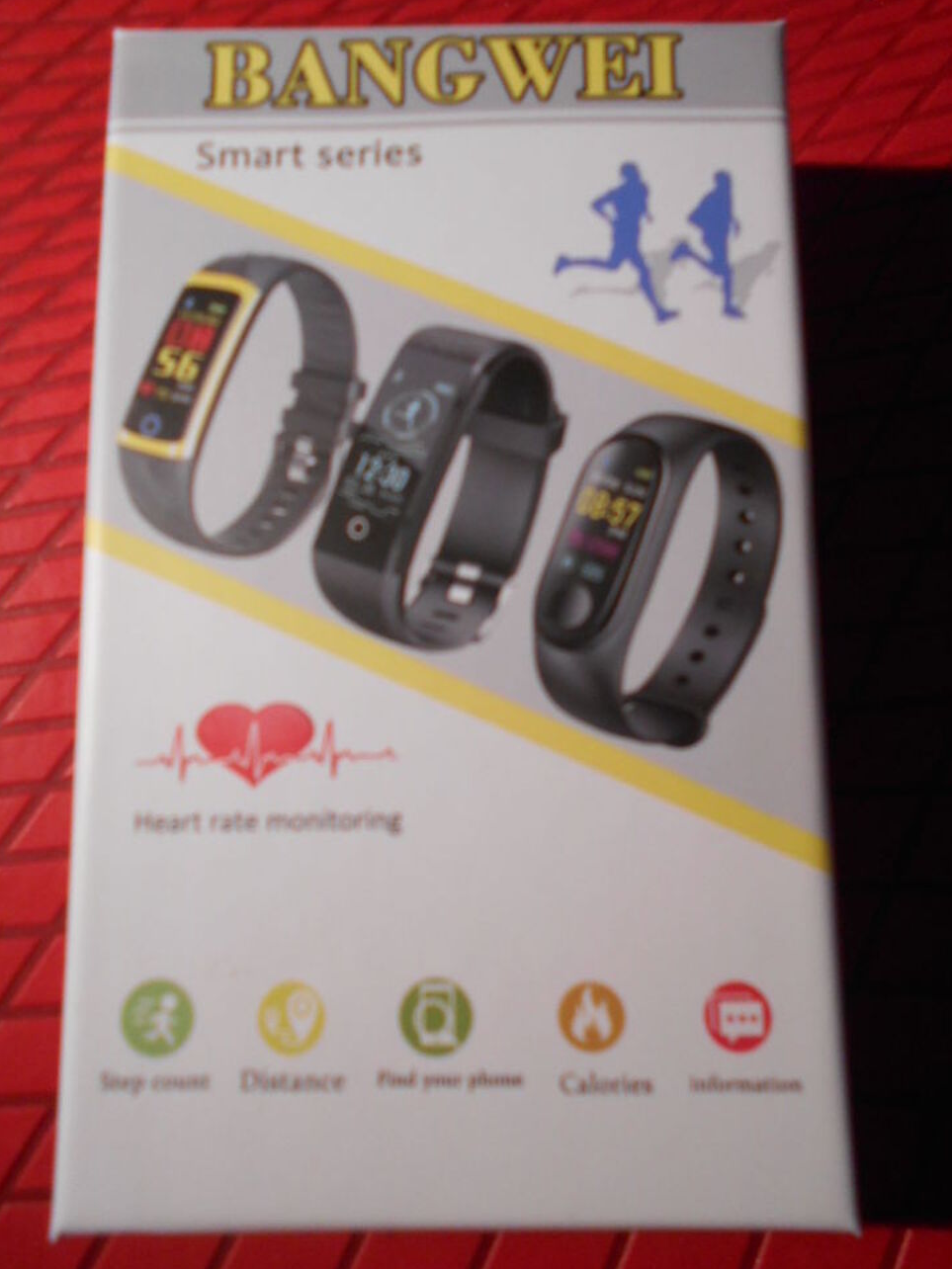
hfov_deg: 51.4
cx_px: 477
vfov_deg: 65.3
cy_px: 617
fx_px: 990
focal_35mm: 27
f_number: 3.2
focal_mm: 4.6
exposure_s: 1/30
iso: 280
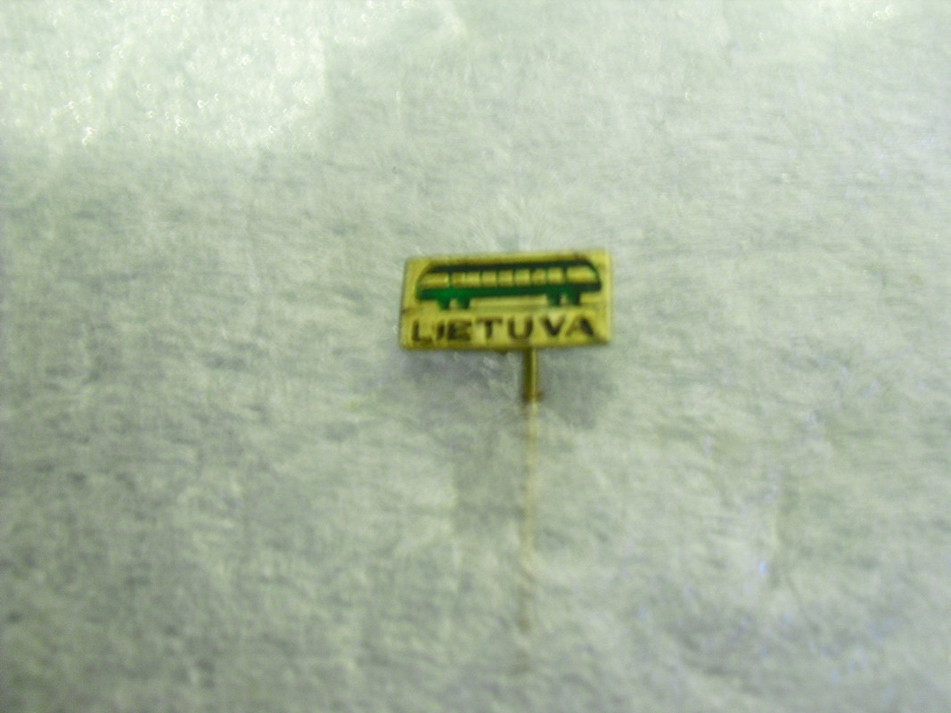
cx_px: 476
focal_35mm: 36
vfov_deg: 39.6
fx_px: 989
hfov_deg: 51.4
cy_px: 356
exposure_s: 1/2
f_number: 3.1
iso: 200
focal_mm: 6.3
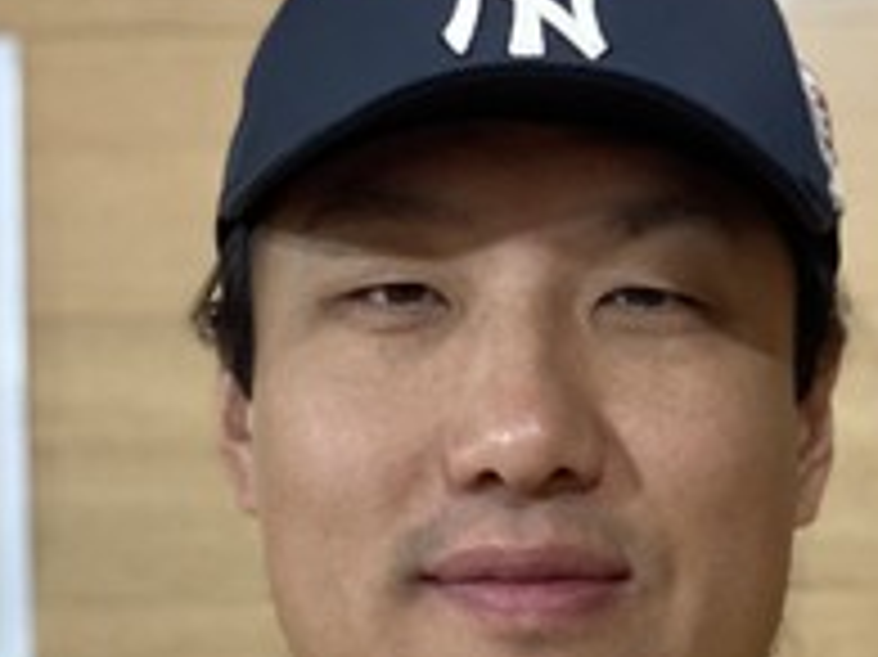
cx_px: 522
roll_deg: +0.7
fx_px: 4056
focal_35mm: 160
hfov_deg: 12.4
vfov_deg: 9.2
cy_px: 585
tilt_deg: -0.1
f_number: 2
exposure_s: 1/40
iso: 400
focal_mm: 6
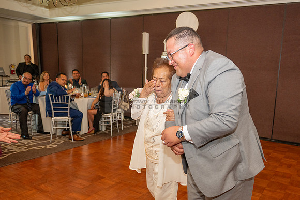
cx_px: 180
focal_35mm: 32
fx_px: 265
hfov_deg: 58.6
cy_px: 119
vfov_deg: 41.2
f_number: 3.5
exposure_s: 1/125
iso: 800
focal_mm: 26
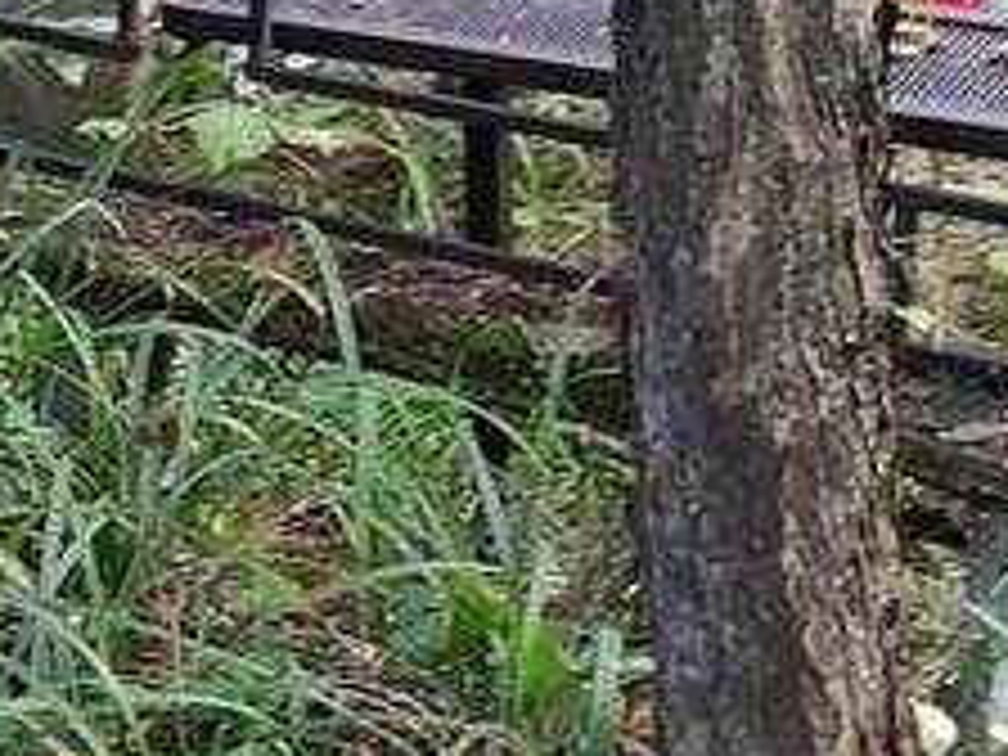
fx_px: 3465
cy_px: 86
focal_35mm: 119
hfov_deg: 16.2
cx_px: -50
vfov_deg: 12.4
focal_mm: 4.77
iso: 268
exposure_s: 1/50
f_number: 1.75
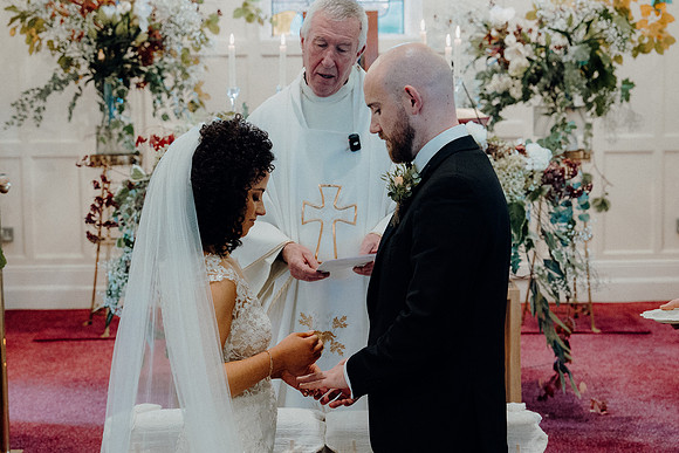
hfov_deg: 26.6
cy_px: 226
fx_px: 1434
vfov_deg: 18.0
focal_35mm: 76
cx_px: 340
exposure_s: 1/160
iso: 2500
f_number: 3.5
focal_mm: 51
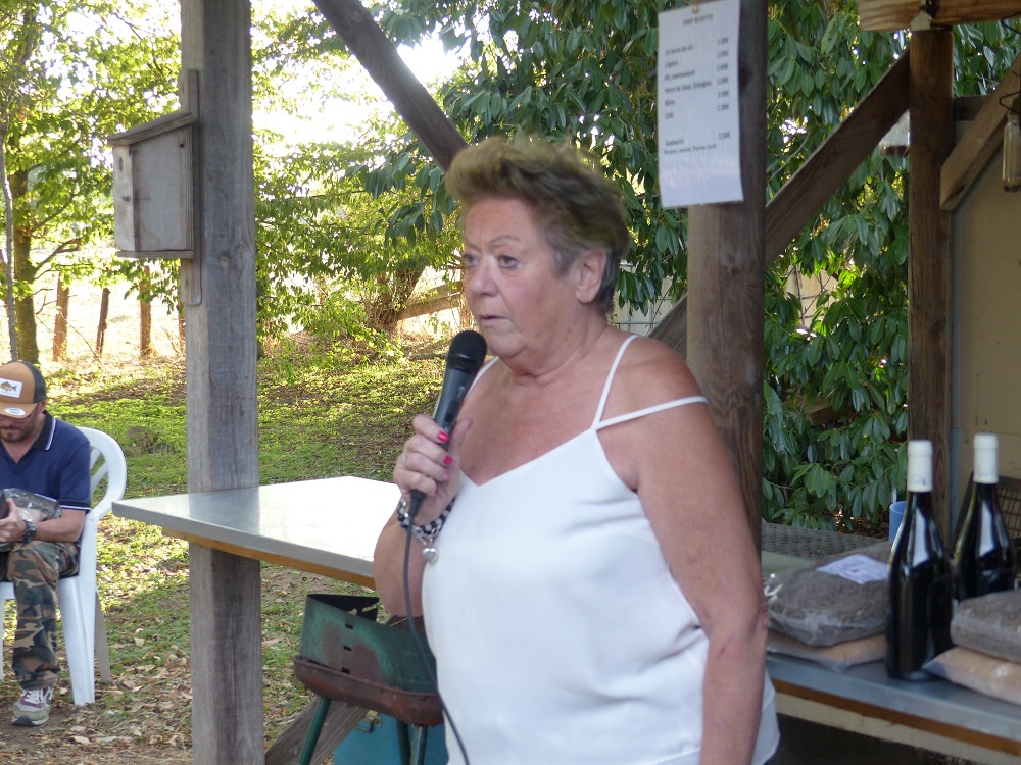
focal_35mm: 75
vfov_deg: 19.6
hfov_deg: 26.0
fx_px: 2212
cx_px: 510
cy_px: 382
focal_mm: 13.5
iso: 100
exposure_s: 1/60
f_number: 2.8
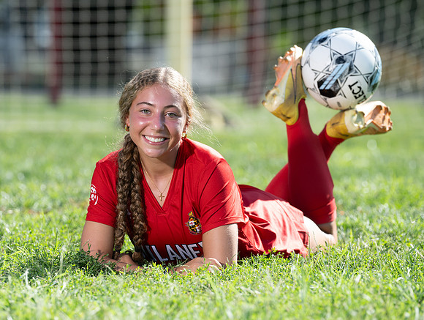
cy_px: 180
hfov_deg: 7.9
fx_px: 3054
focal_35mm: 249
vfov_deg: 6.0
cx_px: 189
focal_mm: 200
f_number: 4.5
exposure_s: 1/320
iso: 100
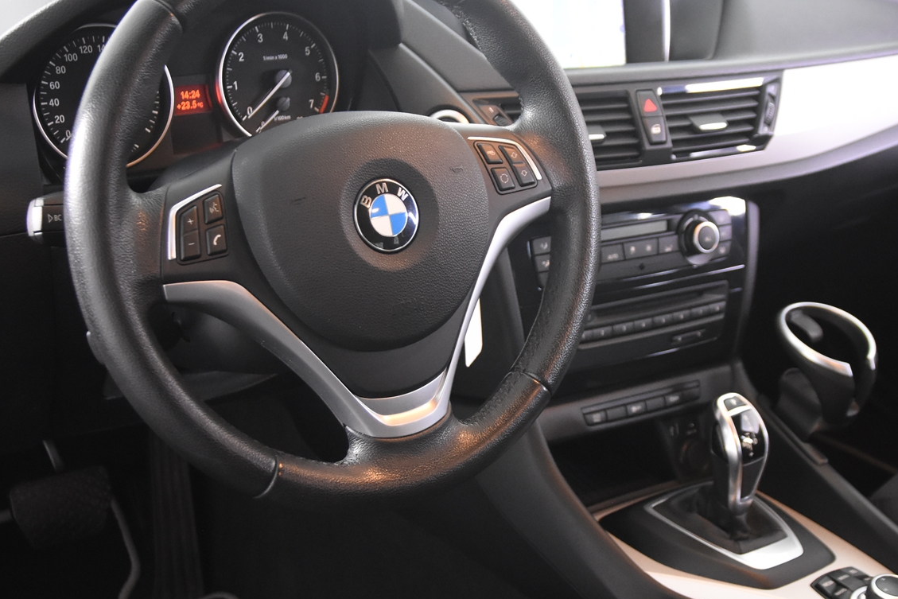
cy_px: 330
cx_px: 489
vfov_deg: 26.5
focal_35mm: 51
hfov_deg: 38.8
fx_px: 1272
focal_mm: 20
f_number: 2.8
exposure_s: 1/30
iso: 2200
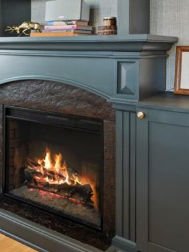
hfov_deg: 34.0
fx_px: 306
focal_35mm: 42
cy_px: 47
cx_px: 63
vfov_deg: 42.6
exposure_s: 6
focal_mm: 16
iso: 250
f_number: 9
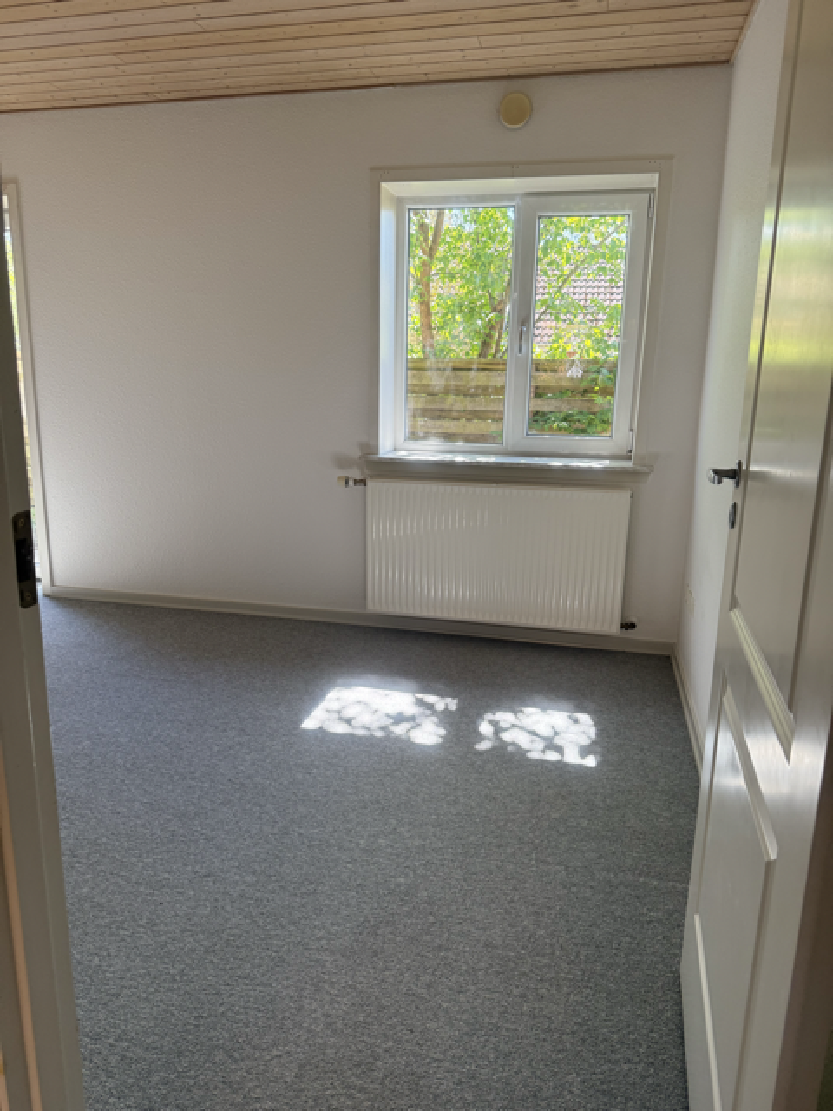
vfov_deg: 71.6
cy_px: 556
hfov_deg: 56.8
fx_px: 770
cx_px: 416
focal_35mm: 24
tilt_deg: -12.6
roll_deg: -1.3
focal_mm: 6.76
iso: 125
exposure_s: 1/238
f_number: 1.78
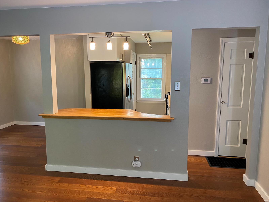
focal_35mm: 26
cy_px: 101
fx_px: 202
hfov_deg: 67.3
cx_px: 134
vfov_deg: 53.1
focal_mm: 4.25
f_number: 1.8
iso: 200
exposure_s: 1/60
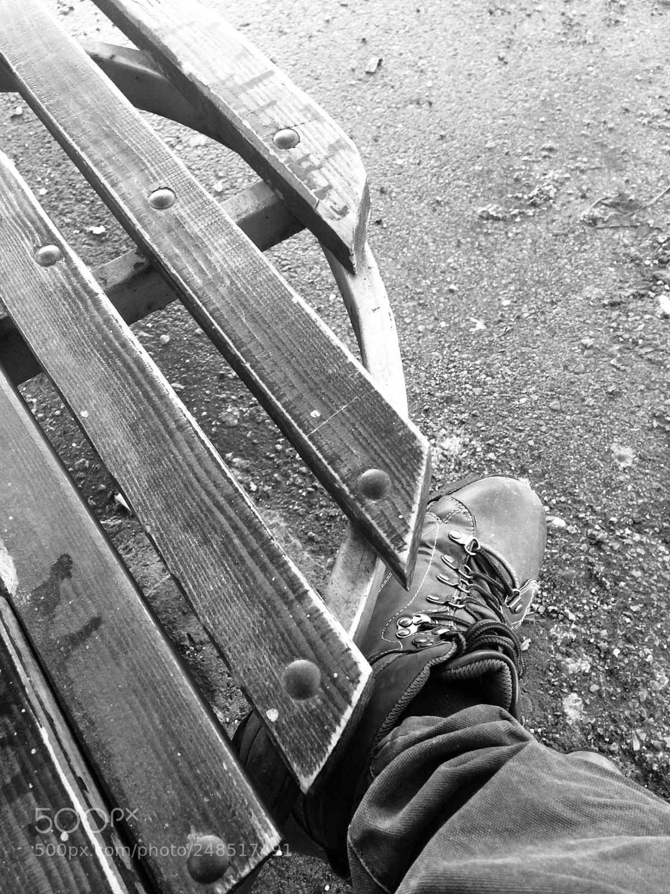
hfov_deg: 48.2
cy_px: 447
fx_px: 748
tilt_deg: -63.8
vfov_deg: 61.7
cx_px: 335
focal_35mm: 29
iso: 50
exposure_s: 1/50
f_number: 2.2
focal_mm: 4.15
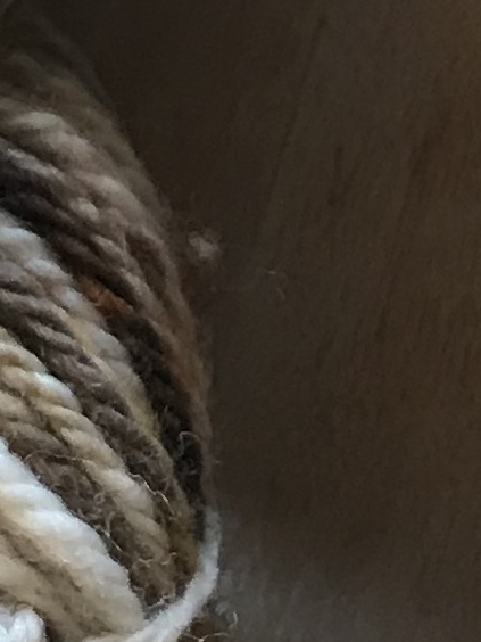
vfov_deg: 9.8
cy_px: 56
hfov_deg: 7.4
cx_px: 559
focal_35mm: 200
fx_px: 3705
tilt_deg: -83.6
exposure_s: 1/24
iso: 40
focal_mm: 3.99
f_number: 1.8
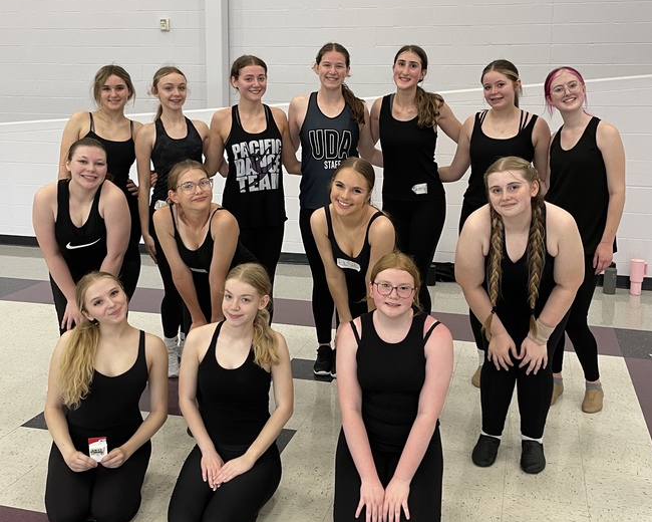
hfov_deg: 45.8
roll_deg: -0.3
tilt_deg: -7.1
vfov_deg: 37.3
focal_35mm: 40
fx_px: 772
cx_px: 321
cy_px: 226
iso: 100
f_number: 1.6
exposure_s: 1/60
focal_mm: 4.2
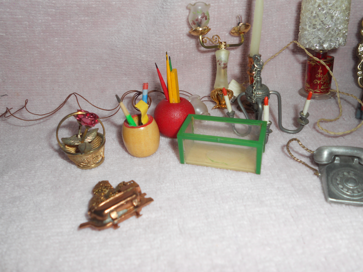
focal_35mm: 32
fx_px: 336
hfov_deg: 56.8
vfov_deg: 44.2
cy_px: 136
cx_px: 182
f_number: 8.8
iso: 80
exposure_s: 1/25
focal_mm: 5.8
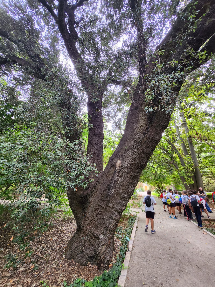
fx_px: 108
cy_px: 144
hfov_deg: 89.9
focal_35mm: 13
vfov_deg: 106.2
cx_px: 108
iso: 100
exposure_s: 1/50
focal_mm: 1.7
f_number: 2.2
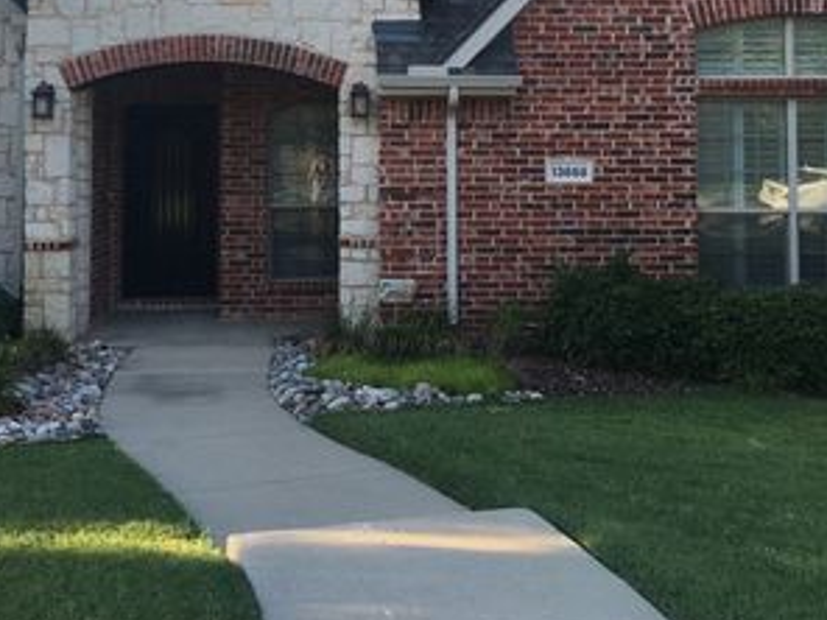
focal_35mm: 49
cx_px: 369
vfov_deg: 29.1
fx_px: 1171
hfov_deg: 38.9
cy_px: 133
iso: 25
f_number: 2.2
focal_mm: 4.15
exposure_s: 1/361
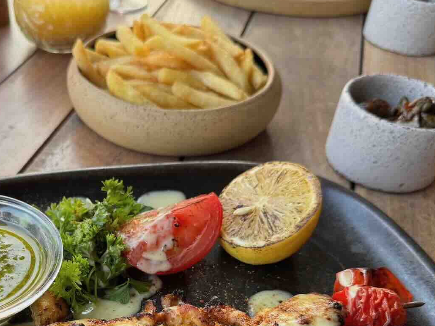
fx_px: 528
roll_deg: -2.3
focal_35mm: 42
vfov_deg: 33.2
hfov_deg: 43.9
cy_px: 266
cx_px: 131
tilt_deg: -43.4
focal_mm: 6.76
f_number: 1.78
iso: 125
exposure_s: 1/121
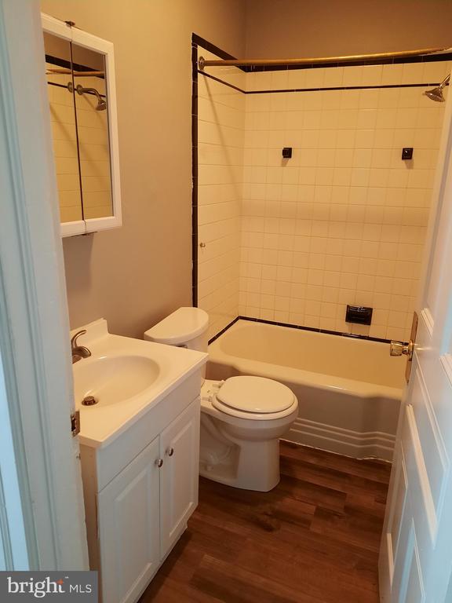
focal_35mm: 25
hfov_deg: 54.9
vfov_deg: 69.4
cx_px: 226
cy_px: 302
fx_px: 435
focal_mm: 4.6
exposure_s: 1/60
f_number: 2
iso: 400
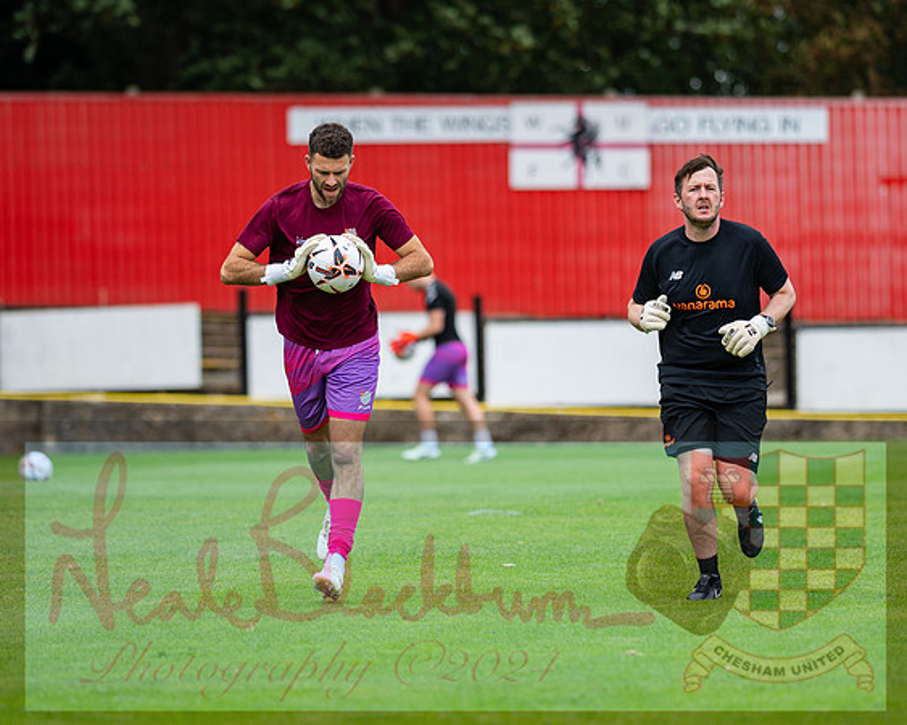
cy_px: 357
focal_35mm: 250
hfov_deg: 7.7
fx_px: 6703
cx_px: 434
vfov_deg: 6.2
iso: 100
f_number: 1.8
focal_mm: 135
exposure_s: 1/2000
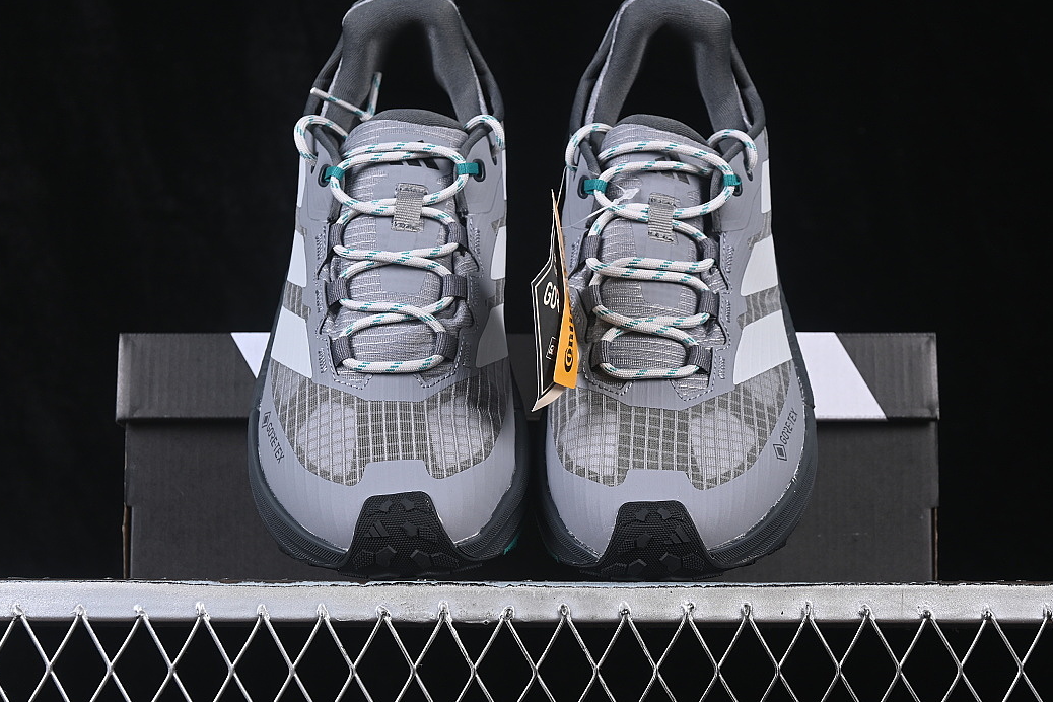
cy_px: 355
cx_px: 533
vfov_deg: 17.5
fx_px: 2281
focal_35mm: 78
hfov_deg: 26.0
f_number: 7.1
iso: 160
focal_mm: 50
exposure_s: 1/60
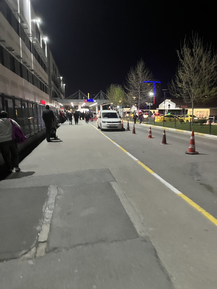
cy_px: 144
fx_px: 217
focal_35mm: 26
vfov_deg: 67.3
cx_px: 108
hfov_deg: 53.1
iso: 500
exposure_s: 1/25
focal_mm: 5.1
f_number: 1.6
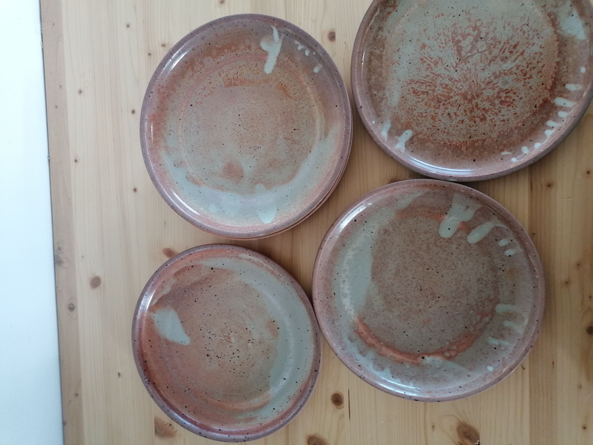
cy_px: 222
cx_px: 296
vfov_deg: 51.4
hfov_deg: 65.3
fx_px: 463
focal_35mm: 27
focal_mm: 4.75
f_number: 1.8
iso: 200
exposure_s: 1/50
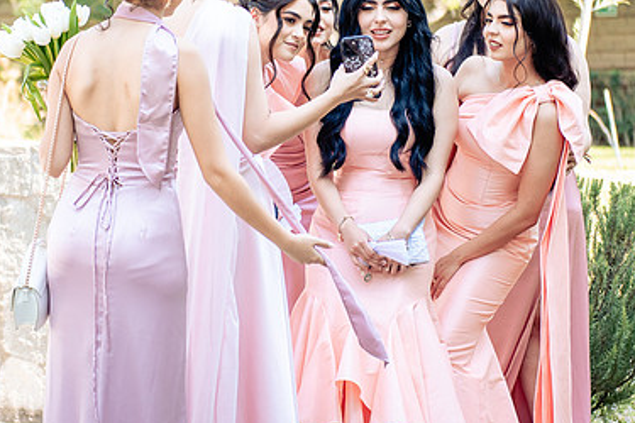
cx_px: 272
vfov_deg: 10.3
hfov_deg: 15.4
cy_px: 101
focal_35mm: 133
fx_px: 2346
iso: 500
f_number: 3.5
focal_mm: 70
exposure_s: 1/1000
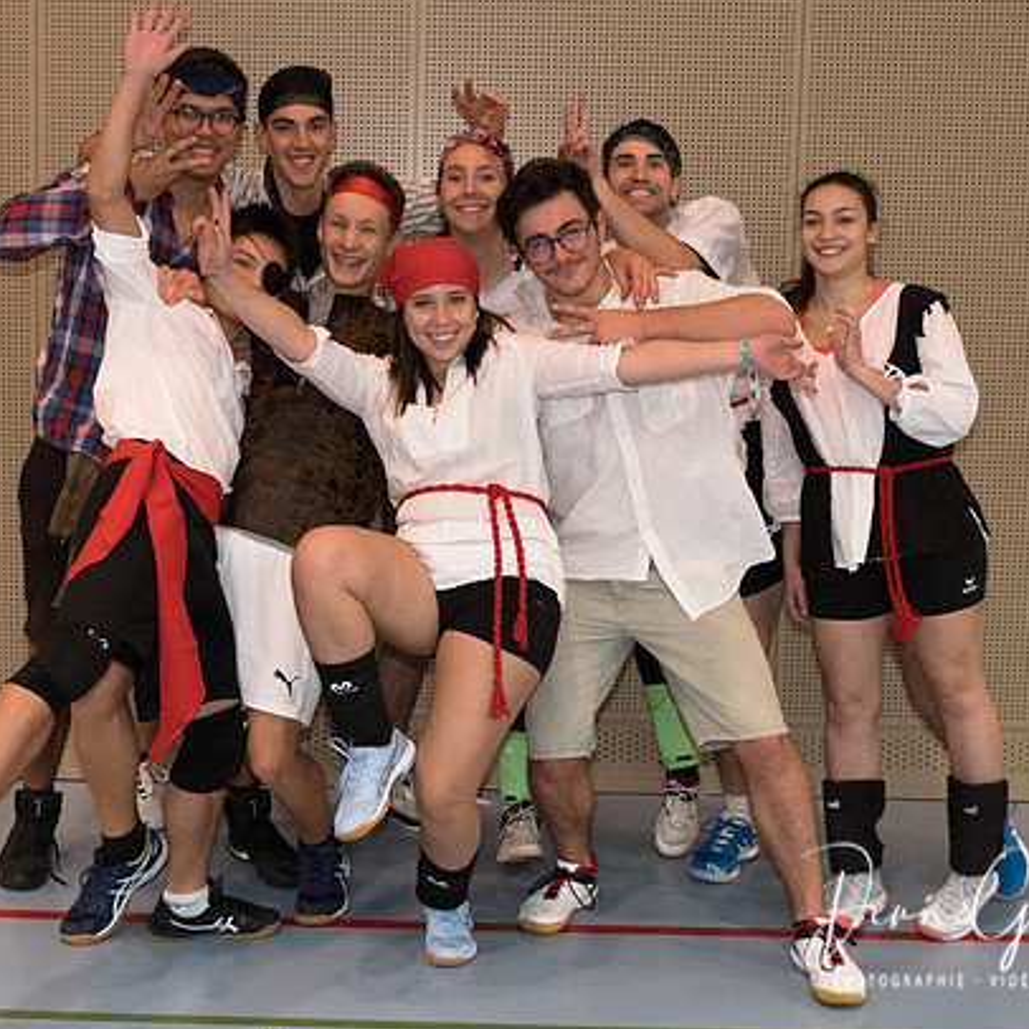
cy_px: 495
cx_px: 402
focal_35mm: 55
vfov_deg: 31.1
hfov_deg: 31.0
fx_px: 1850
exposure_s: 1/500
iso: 5000
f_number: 2.8
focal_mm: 24.2
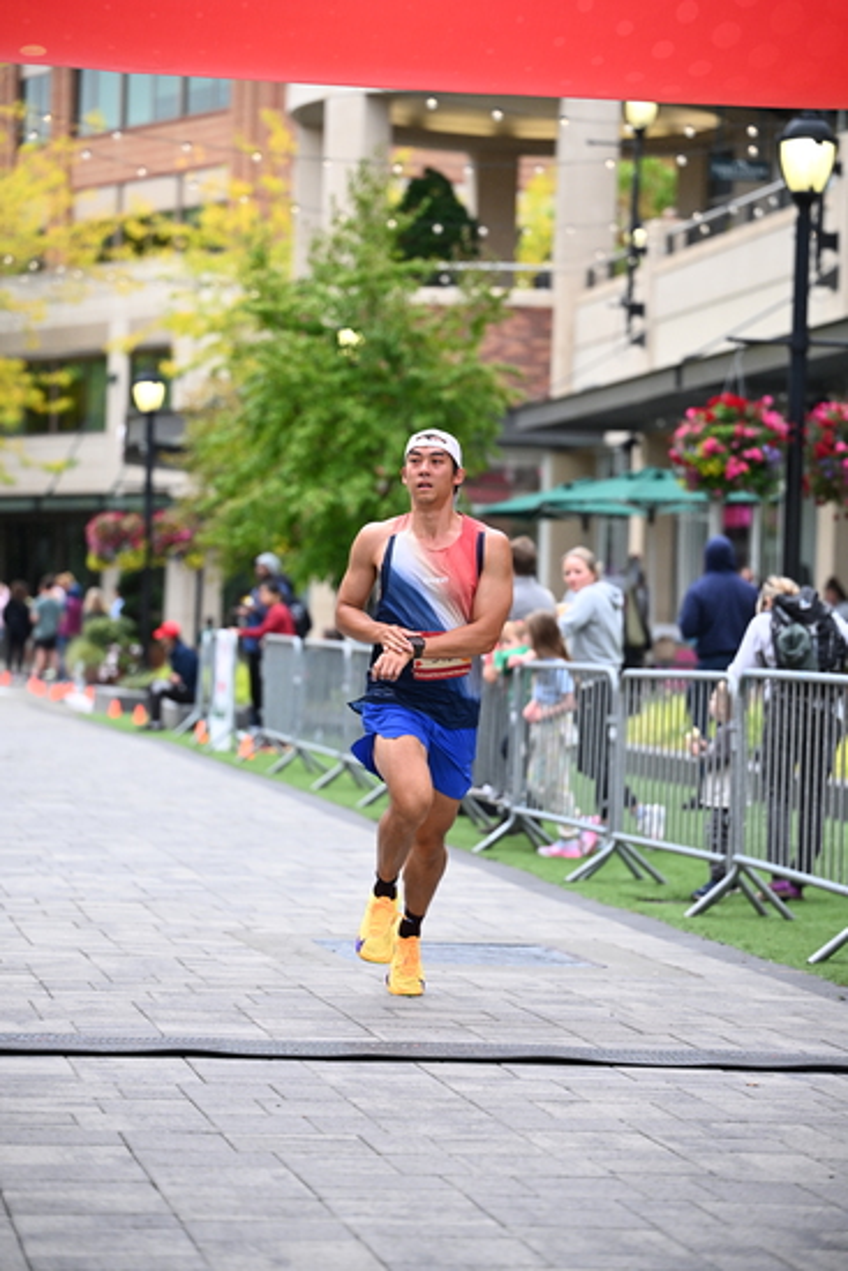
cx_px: 424
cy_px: 636
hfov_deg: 12.5
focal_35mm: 110
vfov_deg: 18.6
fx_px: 3884
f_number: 2.8
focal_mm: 110
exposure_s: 1/2000
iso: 1250
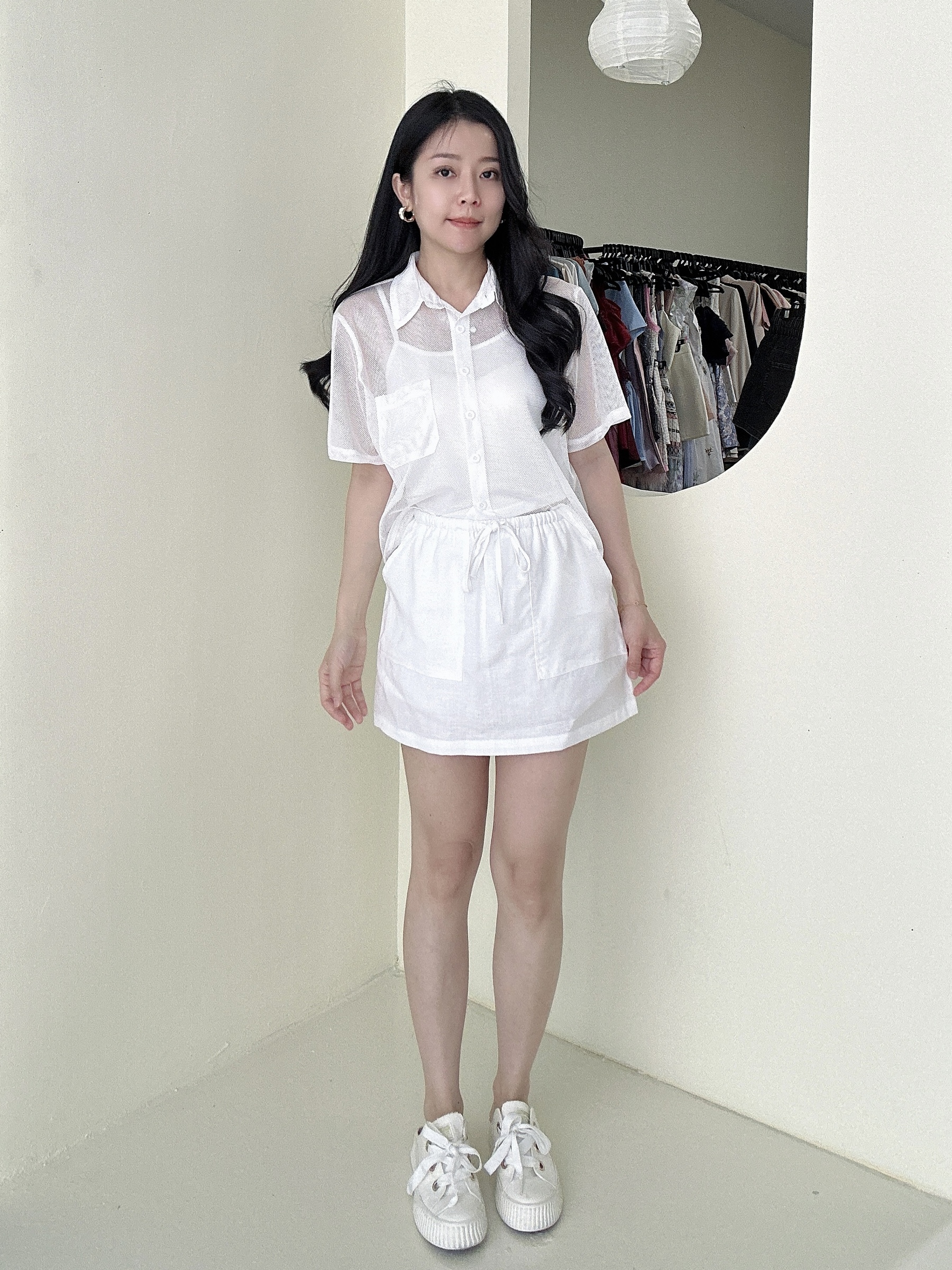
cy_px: 635
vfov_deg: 73.9
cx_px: 476
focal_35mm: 23
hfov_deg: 58.9
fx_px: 843
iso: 80
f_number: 1.9
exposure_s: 1/60
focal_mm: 2.69
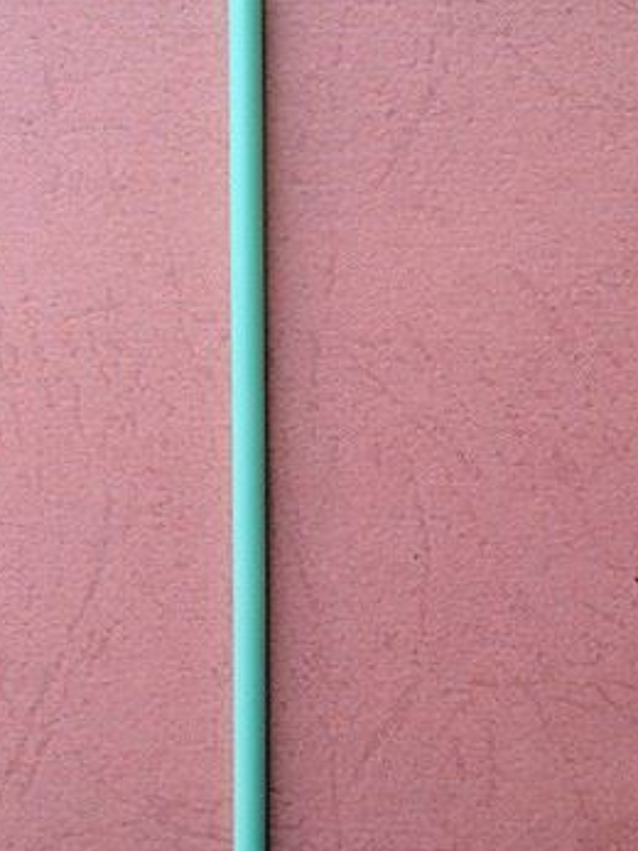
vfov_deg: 31.4
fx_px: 1500
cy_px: 576
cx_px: 283
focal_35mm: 61
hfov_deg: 24.0
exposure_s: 1/604
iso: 32
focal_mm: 4.15
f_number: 2.2
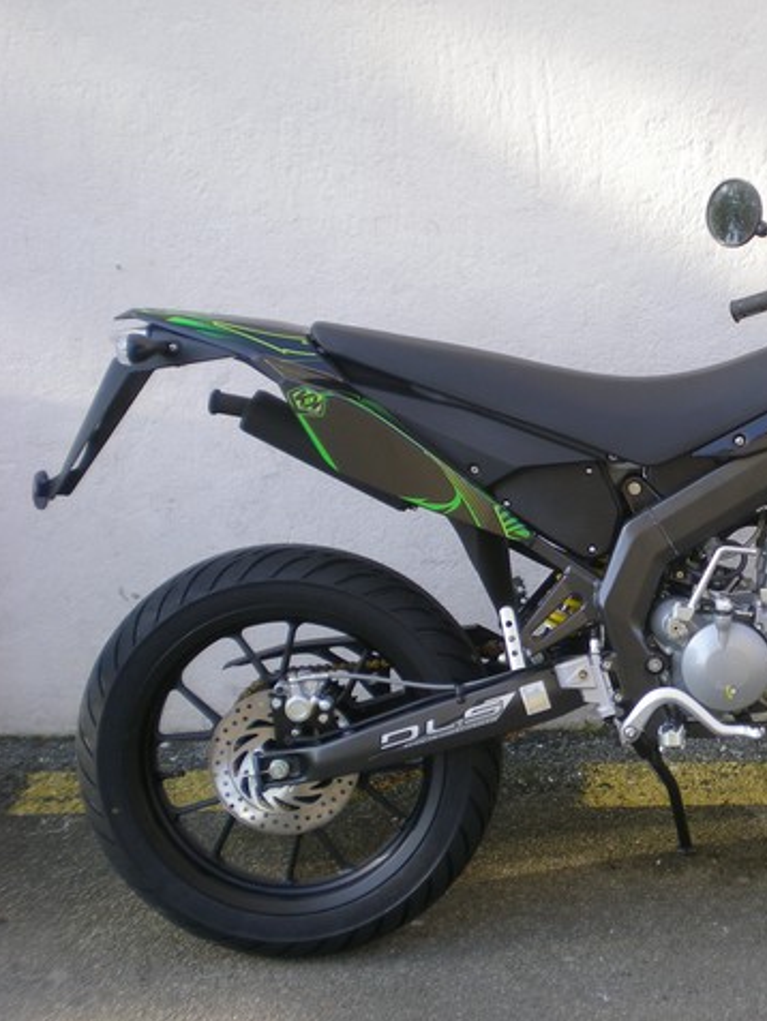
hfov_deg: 24.2
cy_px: 509
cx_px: 677
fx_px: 1742
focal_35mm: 59
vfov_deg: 32.7
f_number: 3.5
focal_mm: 7.4
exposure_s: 1/78.4
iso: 50
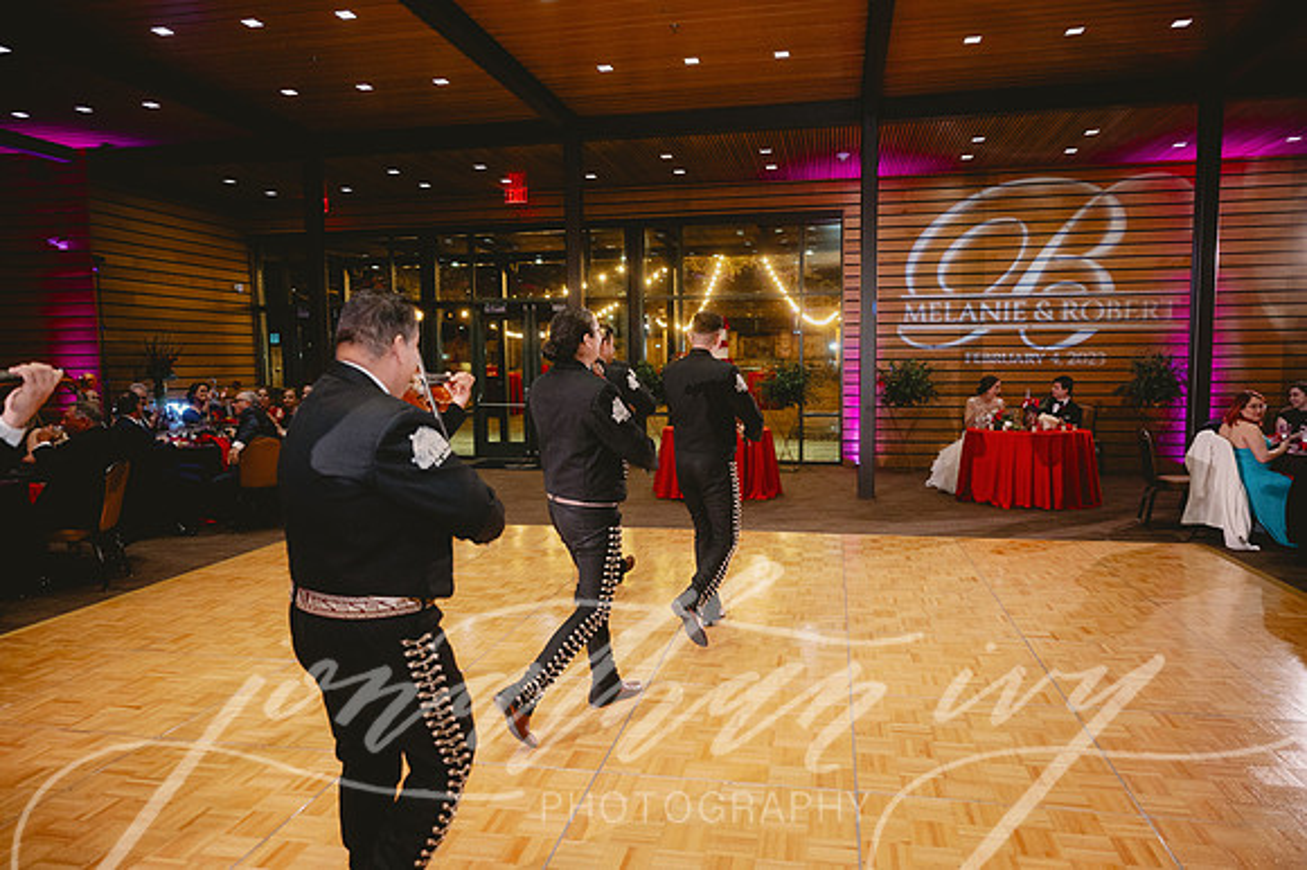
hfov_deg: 73.8
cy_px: 435
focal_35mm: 24
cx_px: 654
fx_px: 871
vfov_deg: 53.1
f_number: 2.8
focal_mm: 24
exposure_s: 1/160
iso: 1600
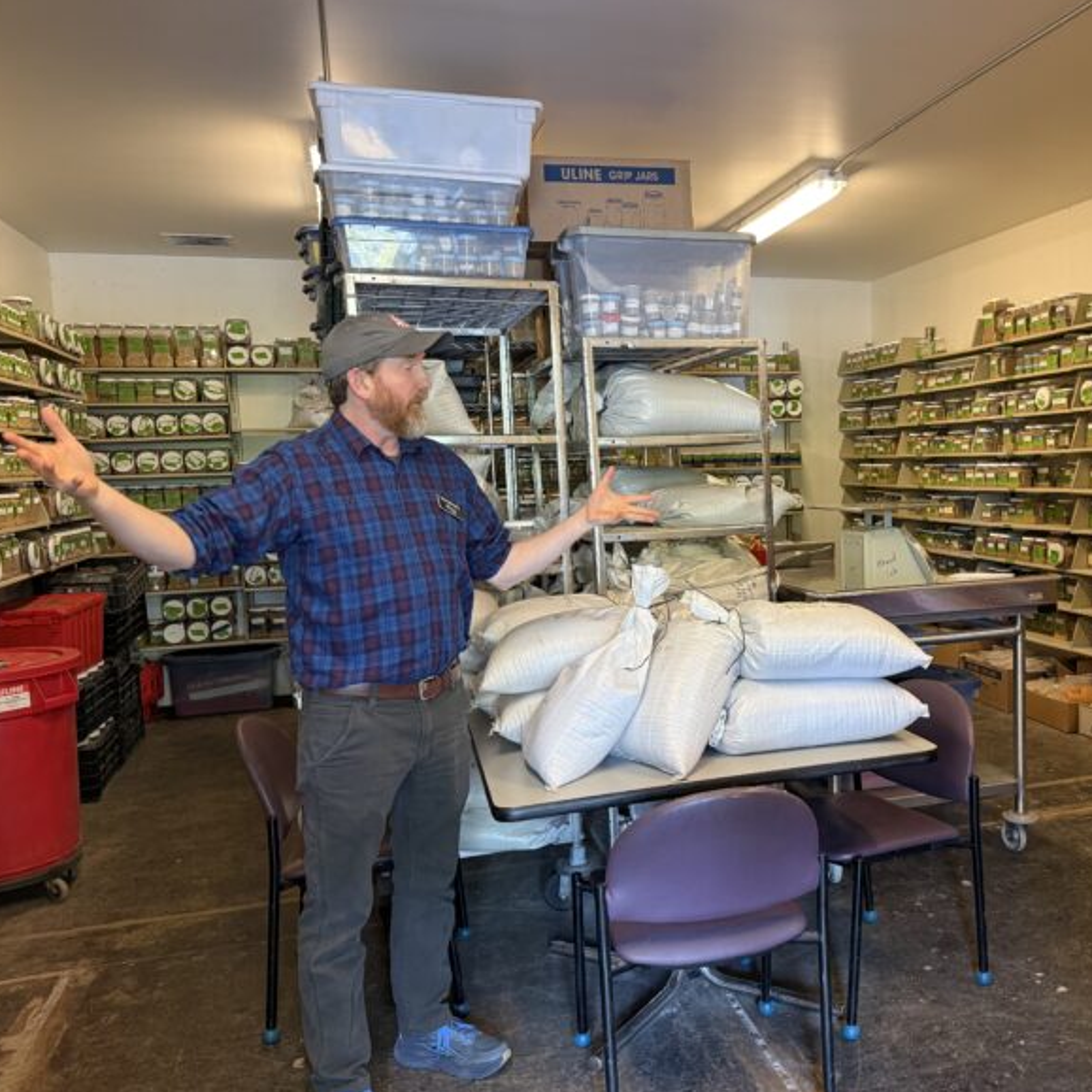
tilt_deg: -5.8
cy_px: 551
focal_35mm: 29
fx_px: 1035
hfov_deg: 54.4
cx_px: 734
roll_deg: +1.3
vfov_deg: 55.6
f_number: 1.78
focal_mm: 6.76
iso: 320
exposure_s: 1/53
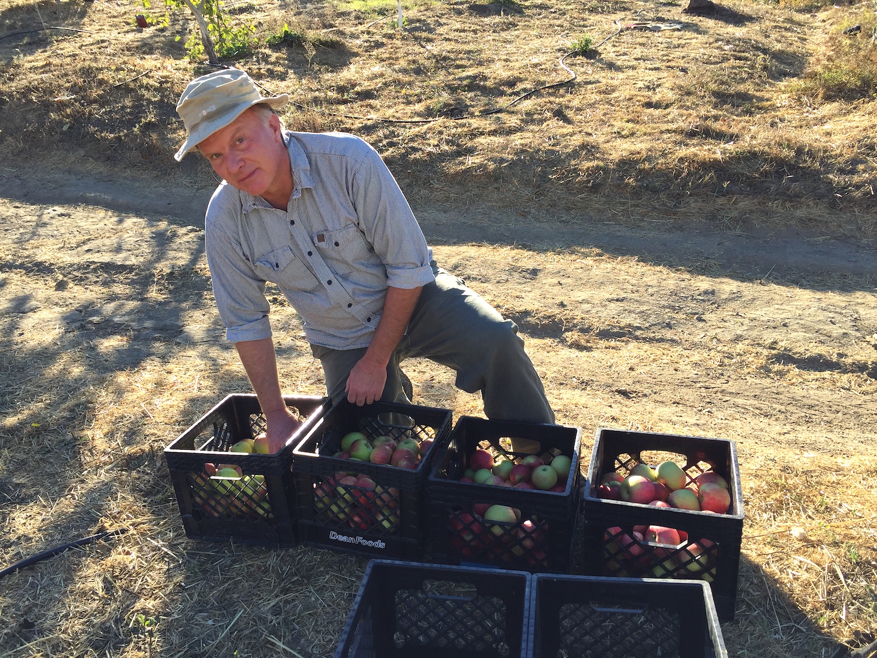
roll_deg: +13.2
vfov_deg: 48.2
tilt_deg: -21.4
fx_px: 735
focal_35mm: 29
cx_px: 438
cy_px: 329
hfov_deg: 61.7
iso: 32
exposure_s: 1/581
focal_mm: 4.15
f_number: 2.2
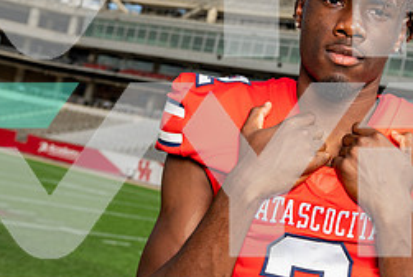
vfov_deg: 20.3
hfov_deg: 29.4
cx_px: 326
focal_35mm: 67
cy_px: 171
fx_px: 770
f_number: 5
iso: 100
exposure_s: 1/320
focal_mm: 29
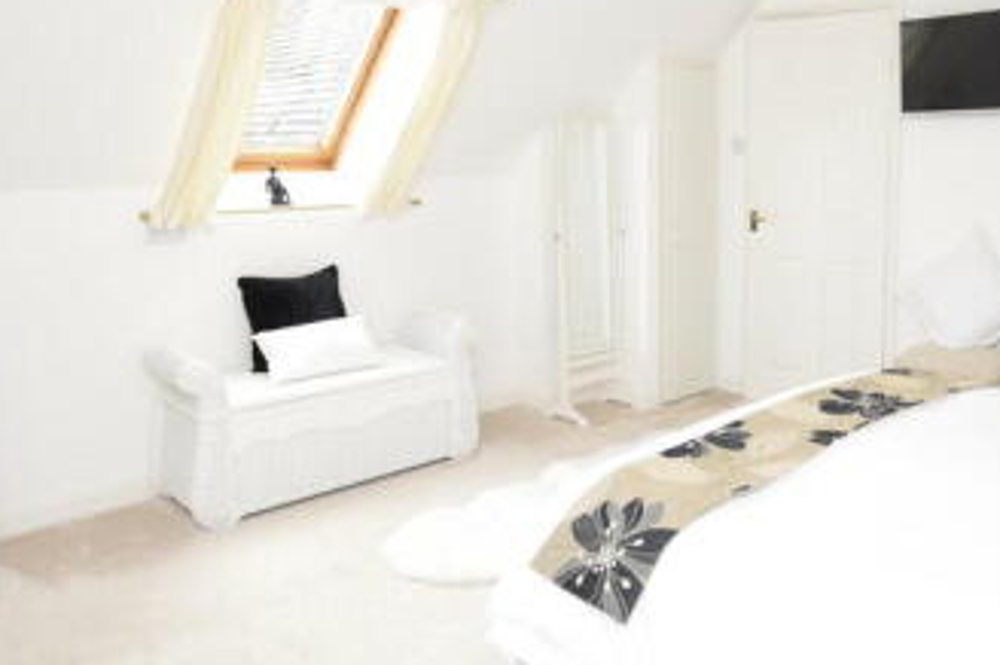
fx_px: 832
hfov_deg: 61.1
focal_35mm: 30
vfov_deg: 43.1
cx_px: 630
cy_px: 236
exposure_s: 1/125
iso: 800
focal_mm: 10
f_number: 5.6
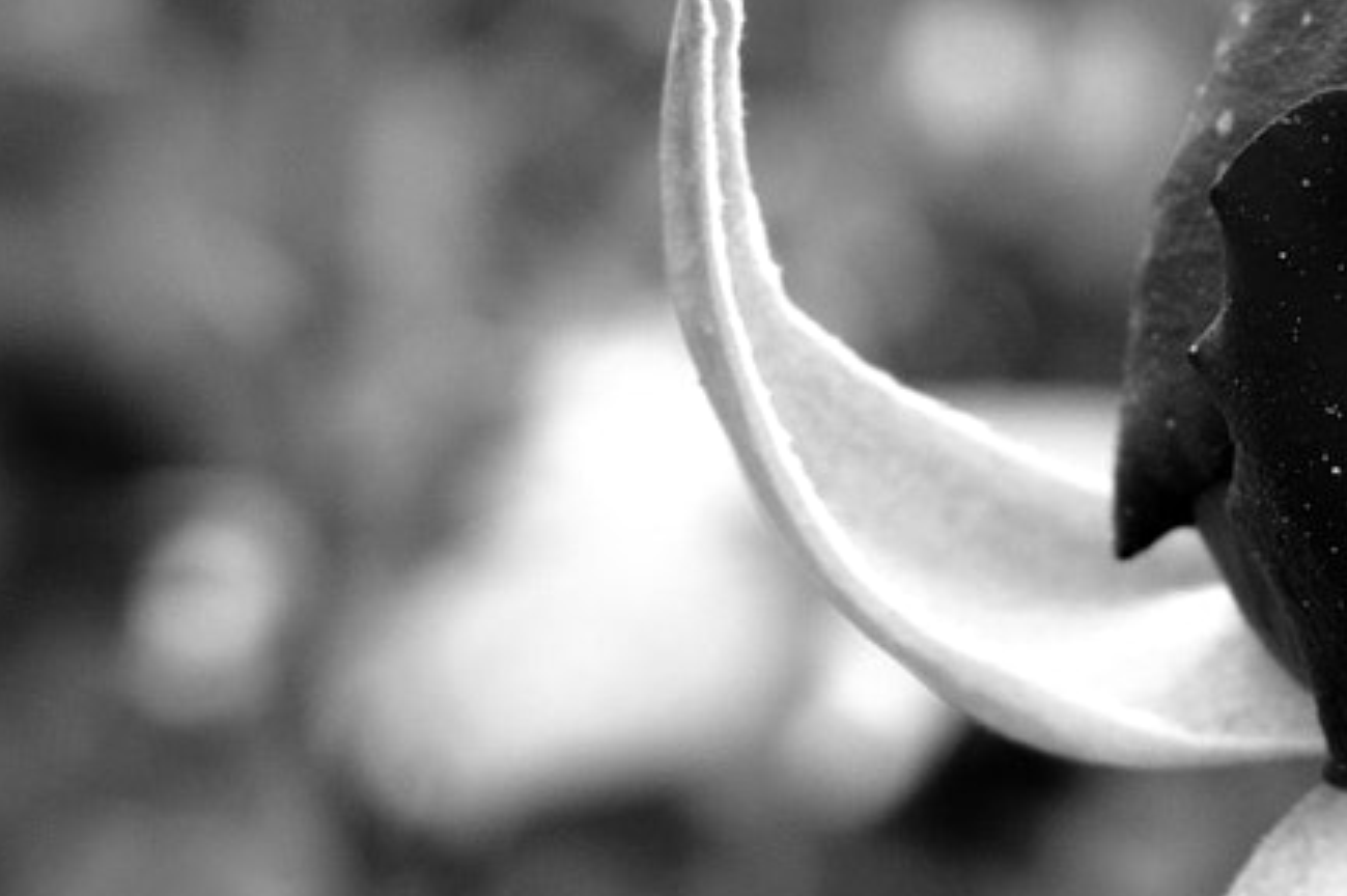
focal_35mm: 161
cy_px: 560
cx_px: 1002
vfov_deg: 8.5
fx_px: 6014
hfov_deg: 12.7
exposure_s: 1/200
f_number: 7.1
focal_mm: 29
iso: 400
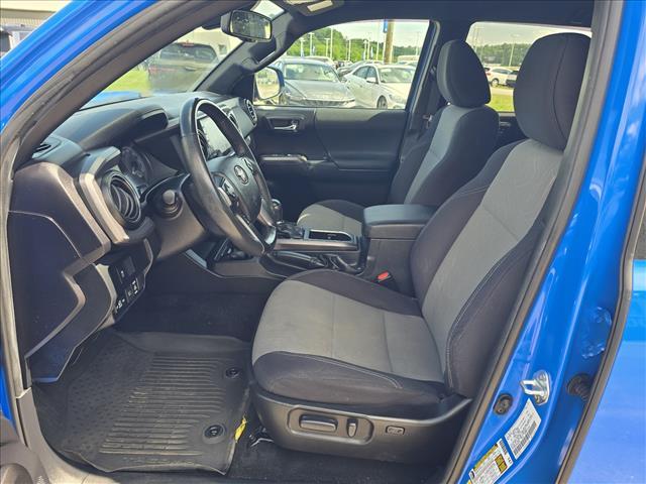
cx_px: 323
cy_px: 242
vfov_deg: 58.9
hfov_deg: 73.9
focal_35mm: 23
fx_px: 429
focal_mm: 6.3
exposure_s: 1/182
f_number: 1.7
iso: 25
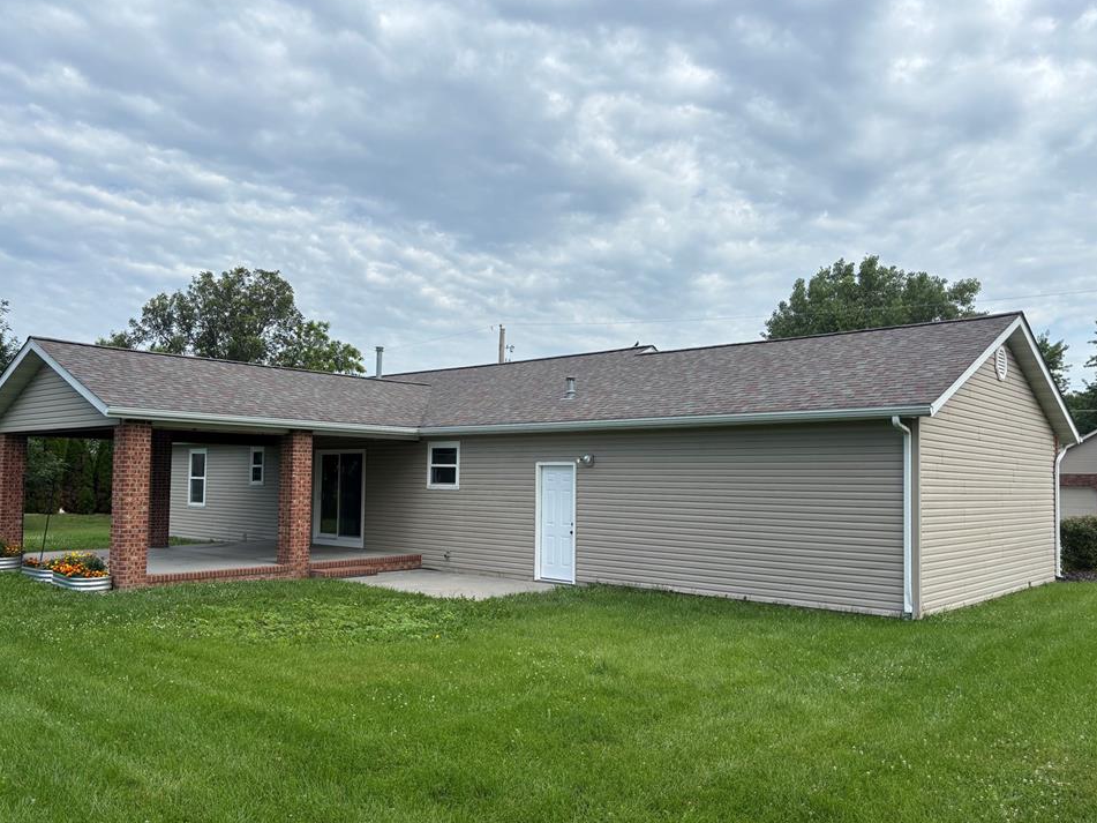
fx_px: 887
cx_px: 514
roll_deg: -0.5
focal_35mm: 28
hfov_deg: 63.4
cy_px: 435
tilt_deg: +3.1
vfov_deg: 49.7
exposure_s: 1/2778
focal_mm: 5.96
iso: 50
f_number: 1.6
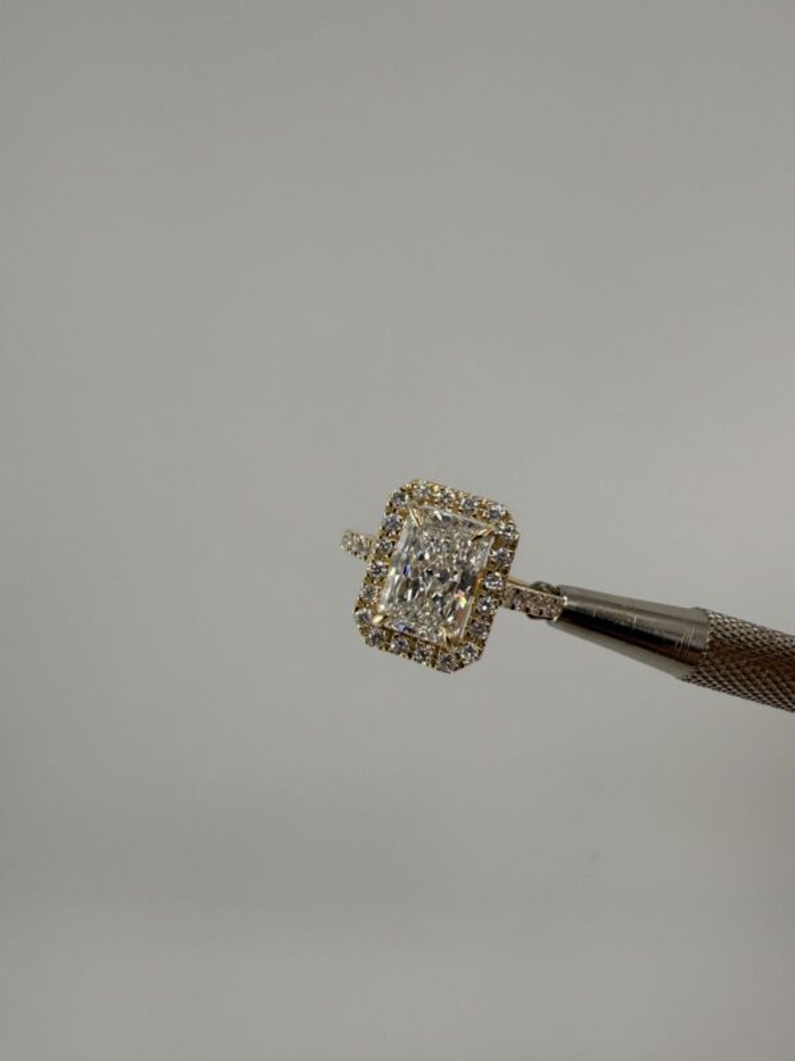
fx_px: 735
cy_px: 530
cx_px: 398
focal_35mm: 24
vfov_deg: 71.6
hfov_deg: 56.8
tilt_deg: -31.8
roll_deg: -0.8
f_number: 2.2
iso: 40
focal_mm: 2.22
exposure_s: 1/1842
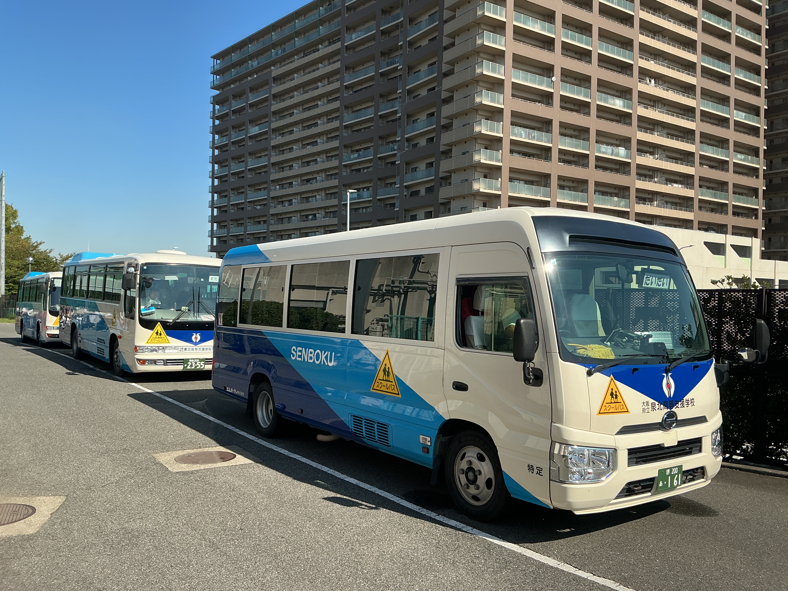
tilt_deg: -0.3
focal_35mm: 29
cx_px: 394
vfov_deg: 48.2
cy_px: 296
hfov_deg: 61.7
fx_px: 660
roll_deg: -1.1
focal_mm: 3
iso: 25
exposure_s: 1/1451
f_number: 1.8
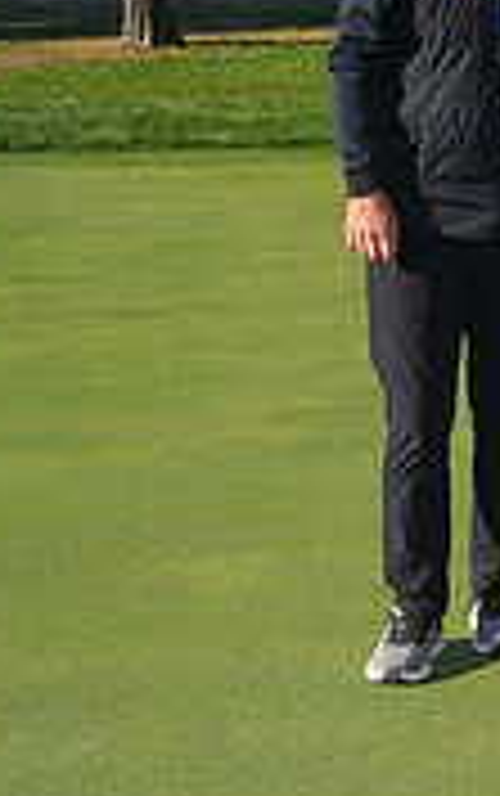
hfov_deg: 9.8
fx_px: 2545
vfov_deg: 17.7
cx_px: 1243
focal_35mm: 117
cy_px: 187
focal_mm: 35
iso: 100
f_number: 8
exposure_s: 1/250
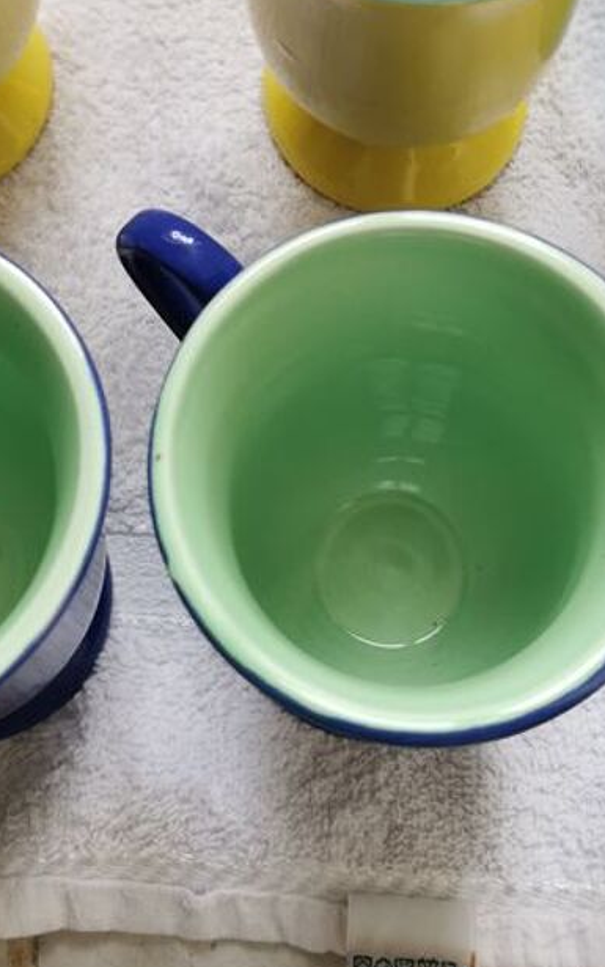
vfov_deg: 32.6
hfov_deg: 21.0
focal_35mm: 62
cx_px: 292
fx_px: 1634
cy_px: 303
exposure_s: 1/100
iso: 125
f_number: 1.6
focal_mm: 5.56
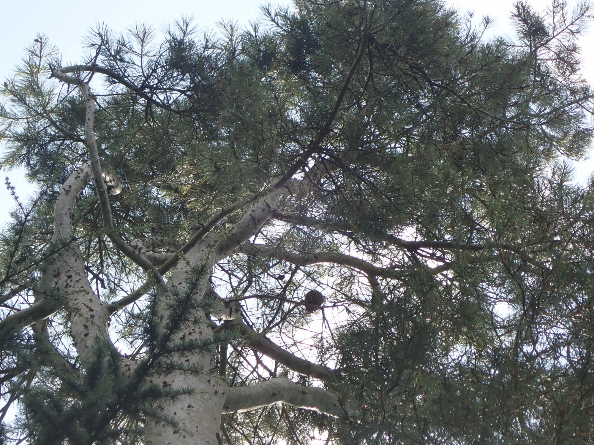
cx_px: 297
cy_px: 222
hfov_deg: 19.6
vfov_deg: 14.8
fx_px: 1716
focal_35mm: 100
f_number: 4.9
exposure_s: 1/250
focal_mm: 18
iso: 100
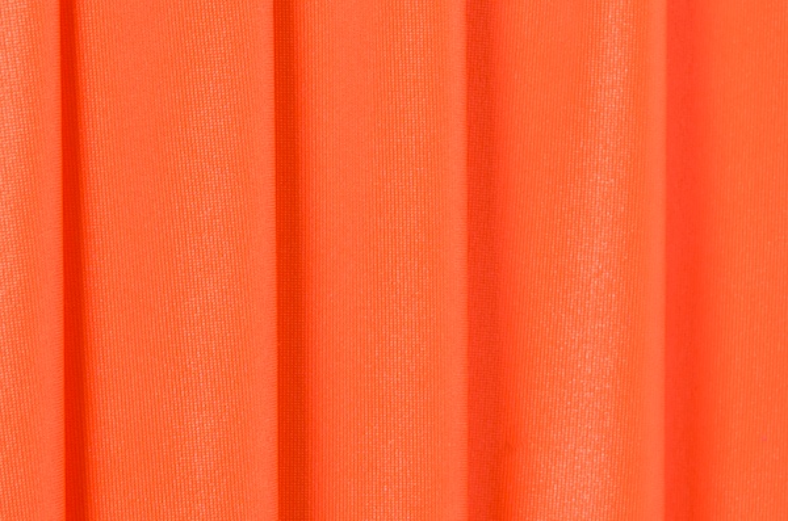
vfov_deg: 11.4
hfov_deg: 17.1
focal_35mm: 120
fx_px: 2620
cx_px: 394
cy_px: 260
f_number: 11
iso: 200
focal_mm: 80
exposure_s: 1/250
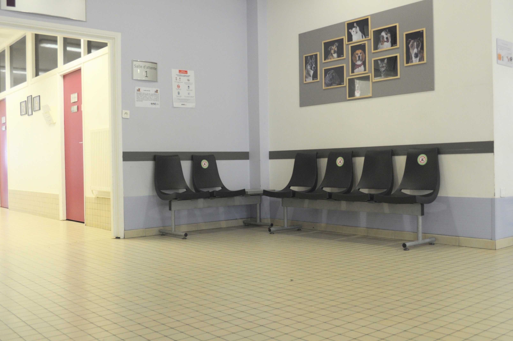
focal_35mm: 36
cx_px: 256
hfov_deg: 53.2
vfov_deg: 36.8
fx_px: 512
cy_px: 170
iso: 640
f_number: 6.3
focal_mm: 24
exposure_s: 1/25
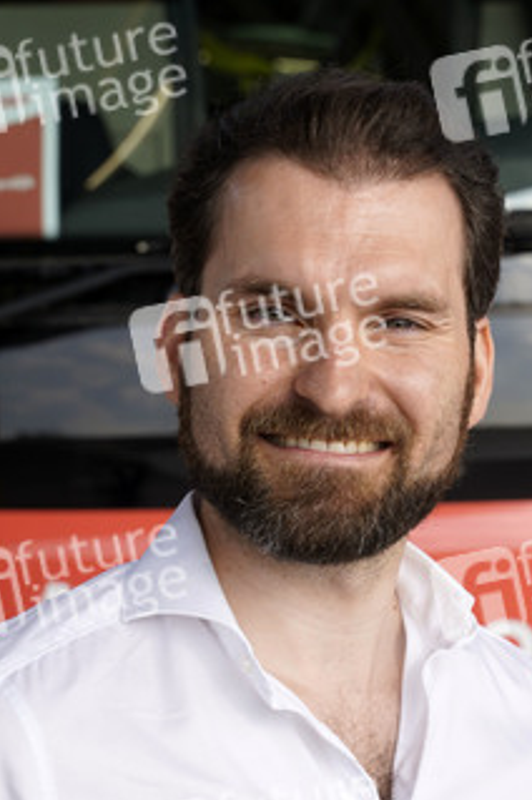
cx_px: 331
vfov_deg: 21.7
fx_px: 2088
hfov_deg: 14.5
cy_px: 459
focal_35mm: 94
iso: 100
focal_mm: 75
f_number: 8
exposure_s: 1/125
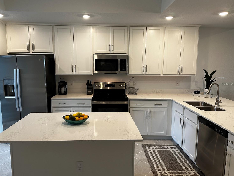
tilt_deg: -6.1
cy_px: 84
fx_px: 176
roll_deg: -0.8
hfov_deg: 67.2
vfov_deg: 53.1
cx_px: 110
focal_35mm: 26
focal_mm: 6.86
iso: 125
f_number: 1.78
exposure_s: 1/120
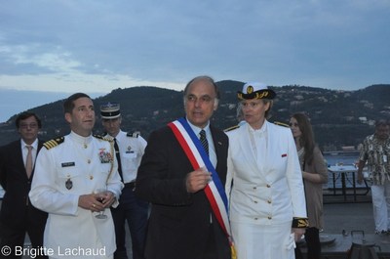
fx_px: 422
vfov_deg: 34.1
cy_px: 130
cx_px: 195
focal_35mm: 39
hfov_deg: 49.6
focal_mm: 26
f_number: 7.1
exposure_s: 1/60
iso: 1600
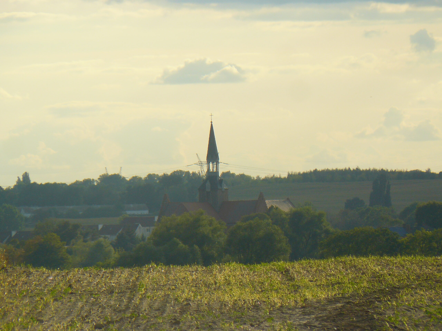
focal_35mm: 432
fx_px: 5516
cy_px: 166
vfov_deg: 3.4
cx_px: 221
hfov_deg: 4.6
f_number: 5.6
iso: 100
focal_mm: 72
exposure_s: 1/500
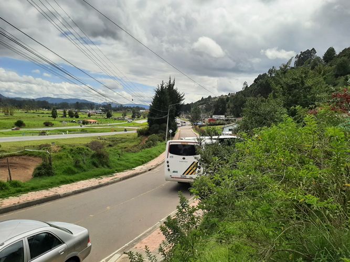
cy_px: 131
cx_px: 175
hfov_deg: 67.3
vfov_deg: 53.0
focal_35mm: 26
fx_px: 263
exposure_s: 1/4673
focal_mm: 3.93
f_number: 1.7
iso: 40
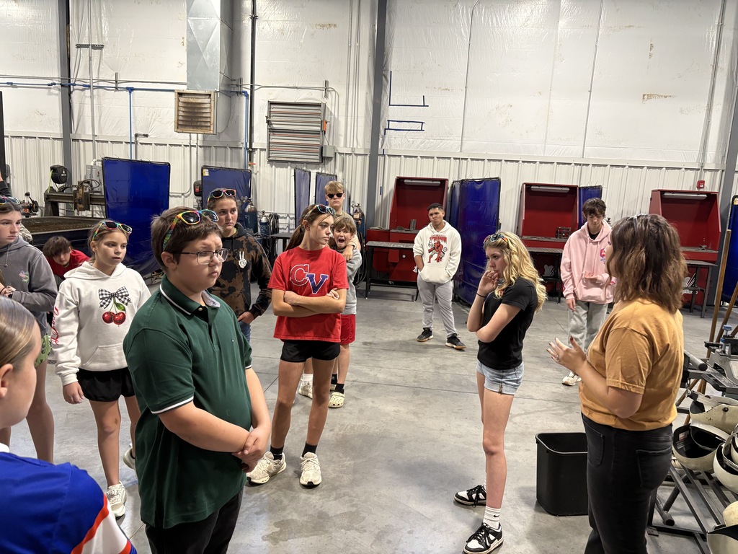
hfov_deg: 67.3
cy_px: 277
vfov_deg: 53.1
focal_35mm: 26
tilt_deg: -8.7
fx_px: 554
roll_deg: -3.1
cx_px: 369
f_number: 1.6
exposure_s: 1/60
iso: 200
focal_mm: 5.96
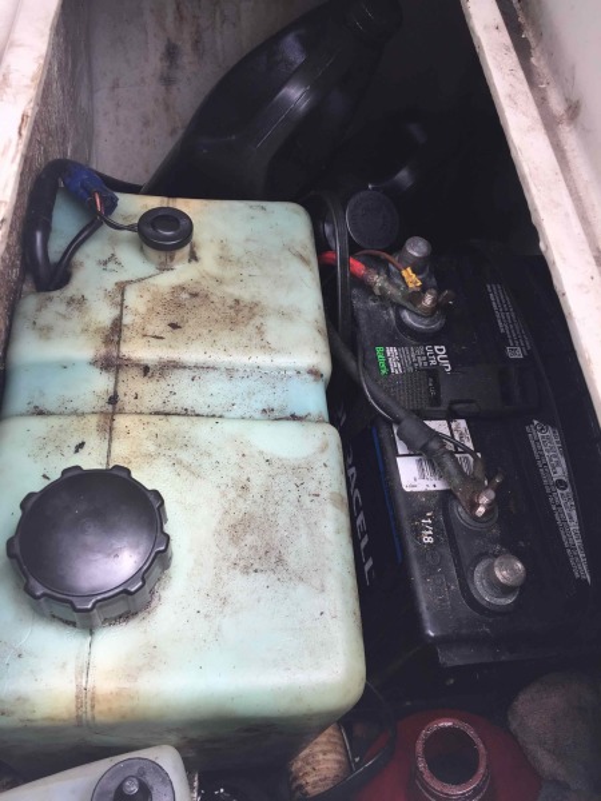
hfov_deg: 48.2
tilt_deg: -56.8
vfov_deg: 61.7
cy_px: 400
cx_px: 300
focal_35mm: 29
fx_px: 671
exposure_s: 1/373
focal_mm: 4.15
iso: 32
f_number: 2.2
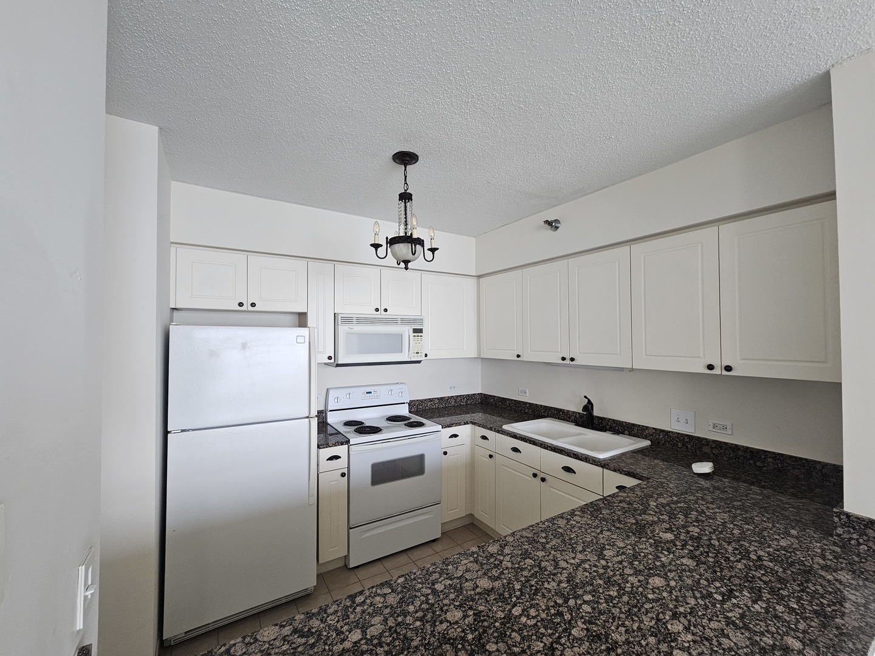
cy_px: 328
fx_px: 329
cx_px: 438
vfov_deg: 89.9
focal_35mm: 13
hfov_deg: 106.2
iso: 100
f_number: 2.2
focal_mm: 2.2
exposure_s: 1/60
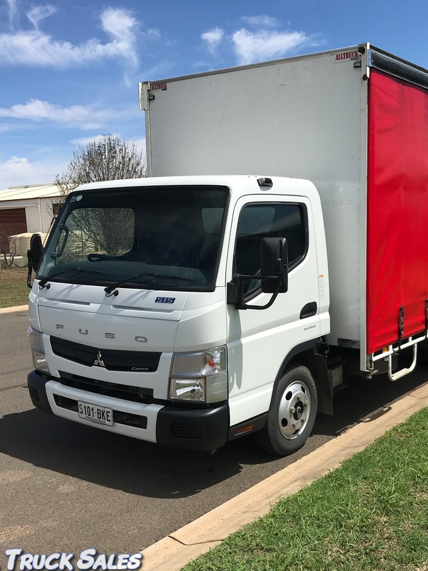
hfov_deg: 37.3
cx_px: 286
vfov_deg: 49.0
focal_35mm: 38
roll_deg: +2.6
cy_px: 288
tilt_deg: -4.6
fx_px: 627
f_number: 1.8
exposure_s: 1/3096
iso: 20
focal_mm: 3.99
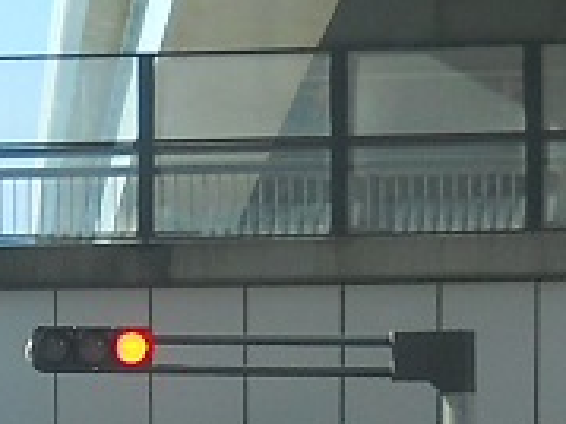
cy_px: 797
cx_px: -522
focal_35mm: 235
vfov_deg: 6.2
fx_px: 3840
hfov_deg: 8.1
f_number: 5.5
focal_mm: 6.72
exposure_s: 1/160
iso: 80
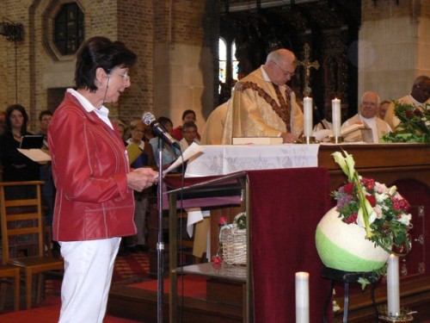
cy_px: 162
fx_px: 894
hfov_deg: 27.0
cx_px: 215
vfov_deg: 20.4
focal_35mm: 72
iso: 200
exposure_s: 1/30
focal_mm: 12
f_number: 3.2
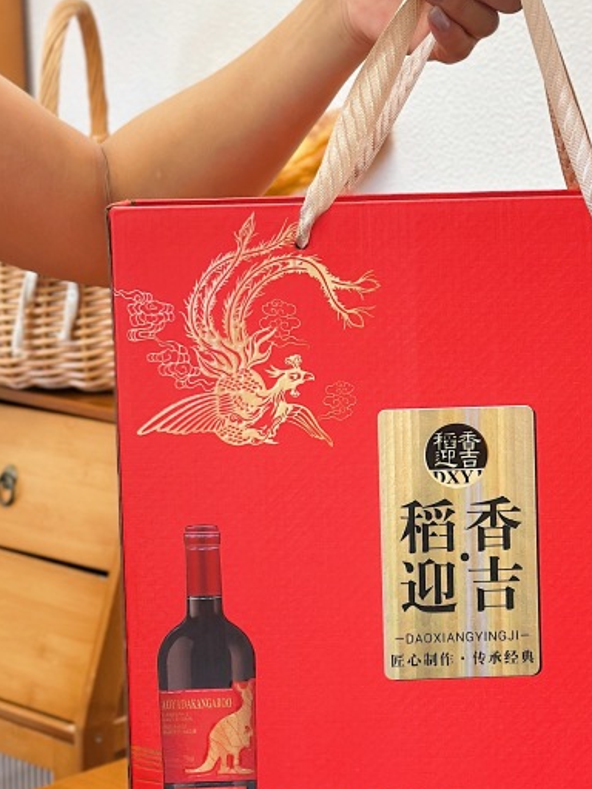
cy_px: 324
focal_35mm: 100
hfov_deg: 14.7
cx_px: 487
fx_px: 2280
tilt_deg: -10.7
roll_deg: -0.3
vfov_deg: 19.6
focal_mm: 6.86
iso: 100
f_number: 1.78
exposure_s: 1/100
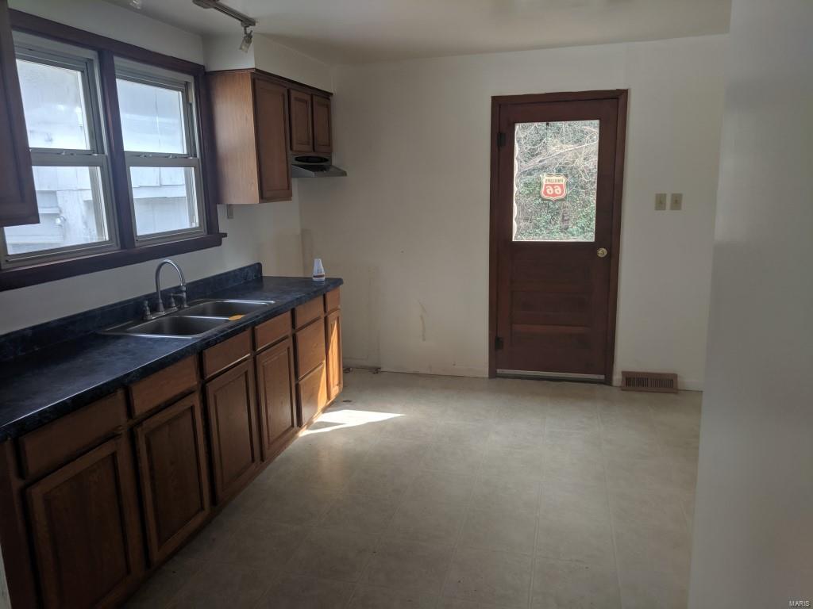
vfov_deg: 53.1
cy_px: 304
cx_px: 406
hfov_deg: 67.3
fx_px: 611
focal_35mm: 26
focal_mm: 4.67
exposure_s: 1/135
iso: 45
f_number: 2
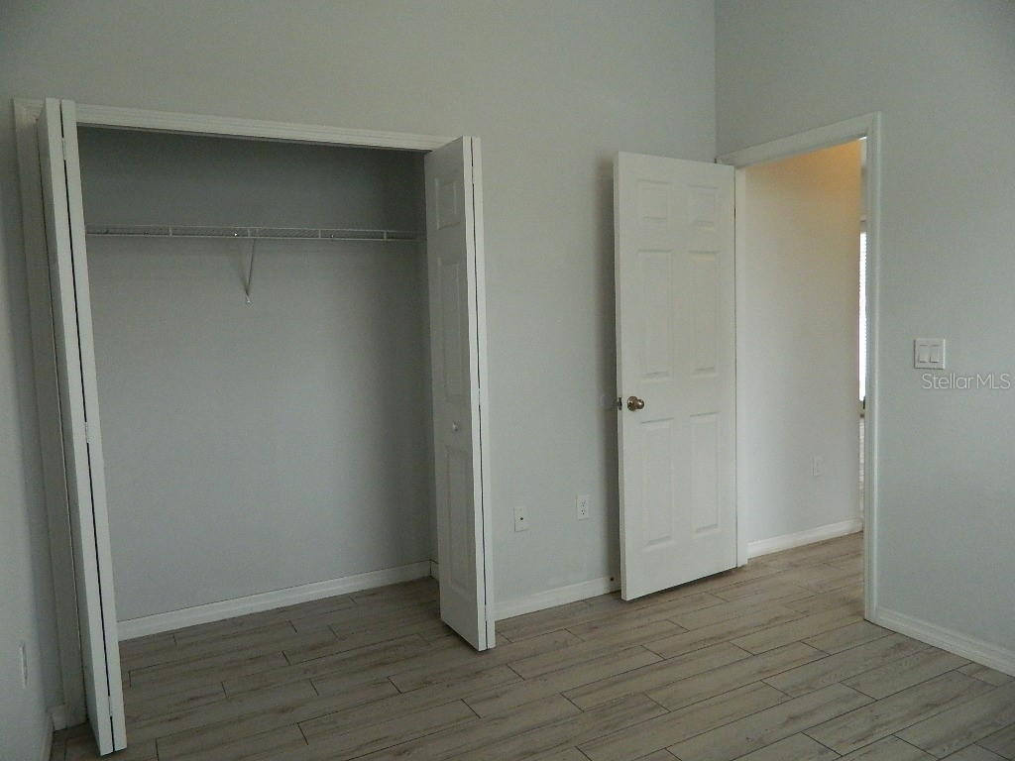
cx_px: 508
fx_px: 733
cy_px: 380
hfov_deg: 69.4
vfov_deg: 54.9
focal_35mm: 25
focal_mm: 4.5
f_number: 3.1
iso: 400
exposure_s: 1/100
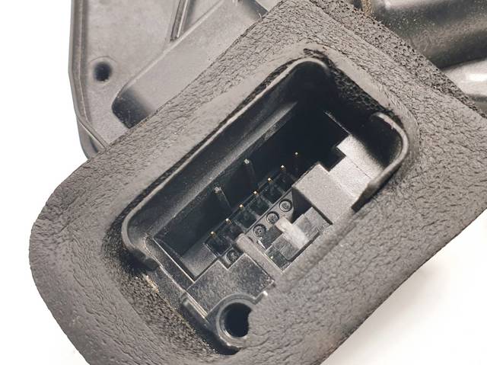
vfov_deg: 53.0
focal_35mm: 26
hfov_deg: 67.3
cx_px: 244
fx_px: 366
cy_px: 182
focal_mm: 4.3
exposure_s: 1/100
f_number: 2.4
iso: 64
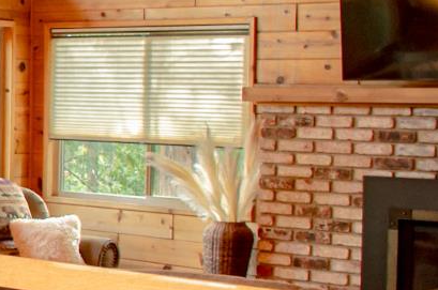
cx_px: -348
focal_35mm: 99
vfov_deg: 13.7
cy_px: 103
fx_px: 1202
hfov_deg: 17.0
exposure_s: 1/50
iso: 400
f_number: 3.5
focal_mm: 18
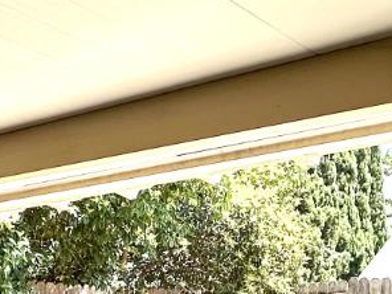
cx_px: 225
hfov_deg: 27.4
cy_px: 446
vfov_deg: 18.3
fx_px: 804
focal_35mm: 71
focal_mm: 2.22
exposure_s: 1/587
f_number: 2.2
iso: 40
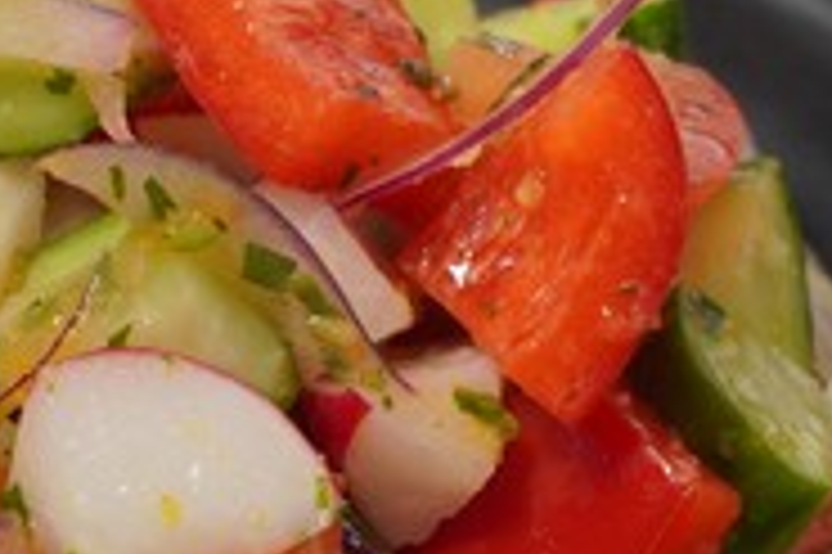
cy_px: 419
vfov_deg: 5.3
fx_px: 5934
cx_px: 90
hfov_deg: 8.0
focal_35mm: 257
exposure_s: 1/30
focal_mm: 66
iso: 400
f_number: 8
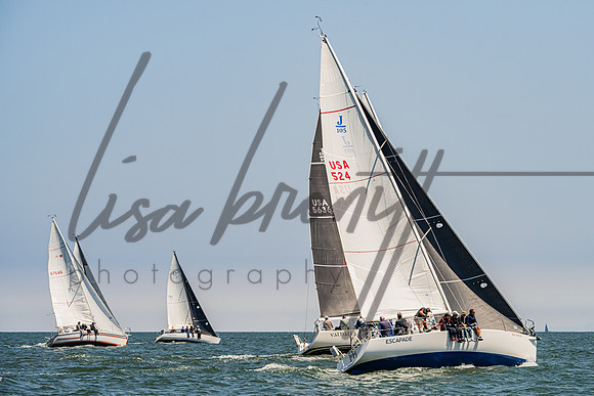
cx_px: 341
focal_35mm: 143
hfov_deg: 14.4
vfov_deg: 9.6
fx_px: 2358
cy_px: 177
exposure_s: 1/1250
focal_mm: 120
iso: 400
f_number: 8
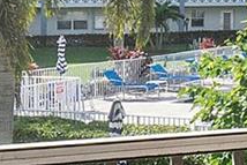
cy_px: -31
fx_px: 769
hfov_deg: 15.8
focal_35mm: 112
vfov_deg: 12.0
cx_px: 435
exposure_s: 1/320
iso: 200
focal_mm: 10
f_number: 10
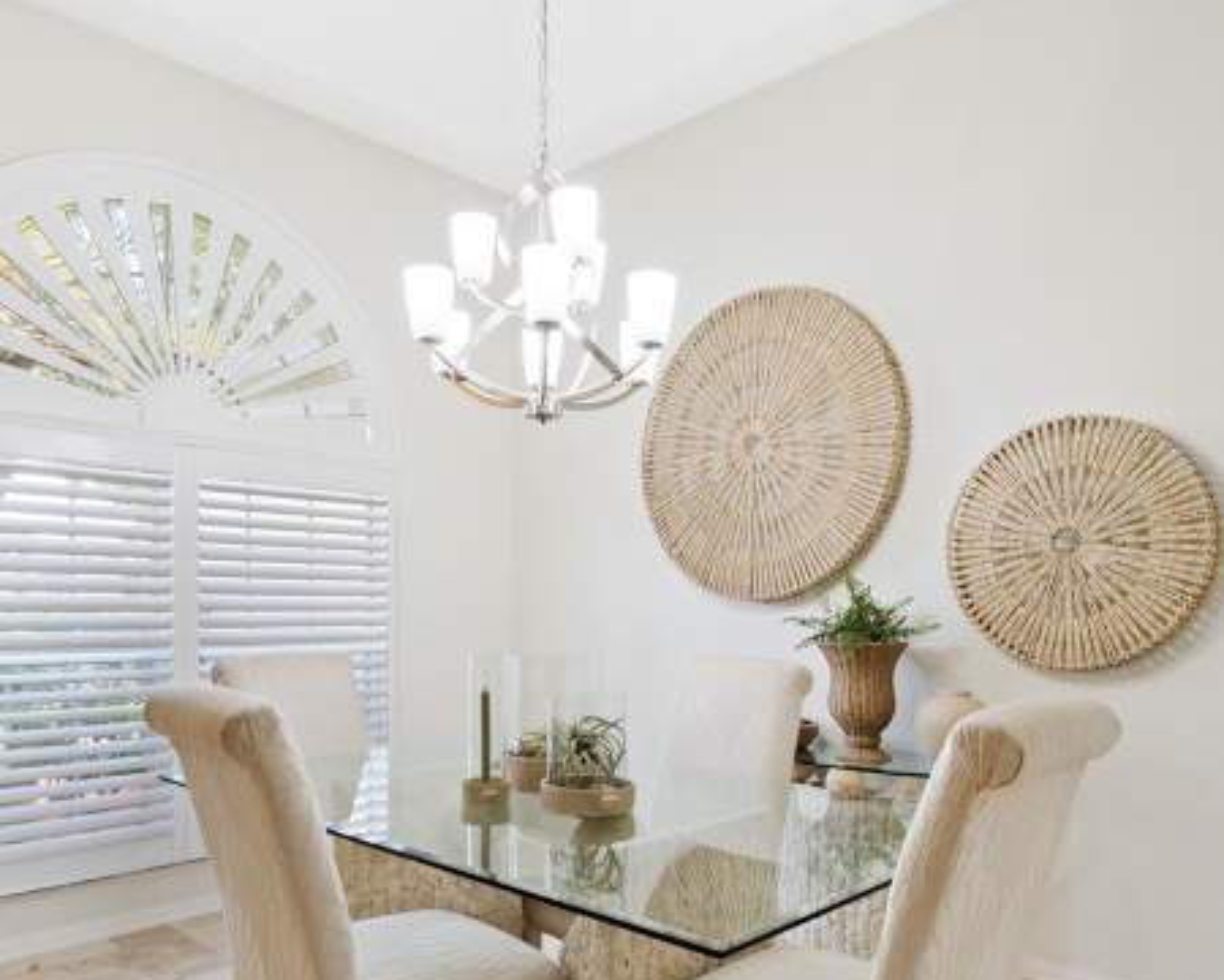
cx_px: 609
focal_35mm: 25
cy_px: 633
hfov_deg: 68.1
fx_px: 906
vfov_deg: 55.9
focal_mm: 10
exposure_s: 1/2.5
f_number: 8
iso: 100
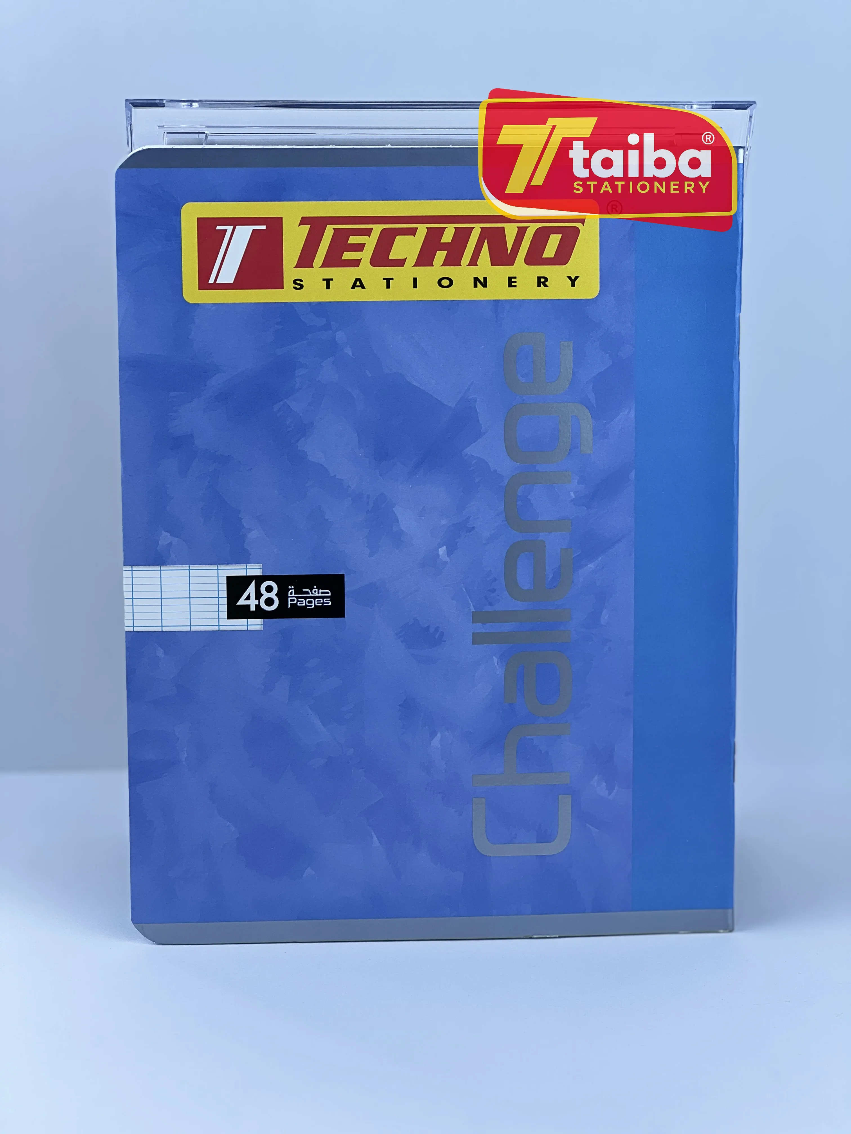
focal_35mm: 77
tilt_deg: -14.9
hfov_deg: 19.1
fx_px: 2524
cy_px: 567
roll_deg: -1.1
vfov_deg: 25.3
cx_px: 426
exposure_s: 1/166
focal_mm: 9
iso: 25
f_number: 2.8
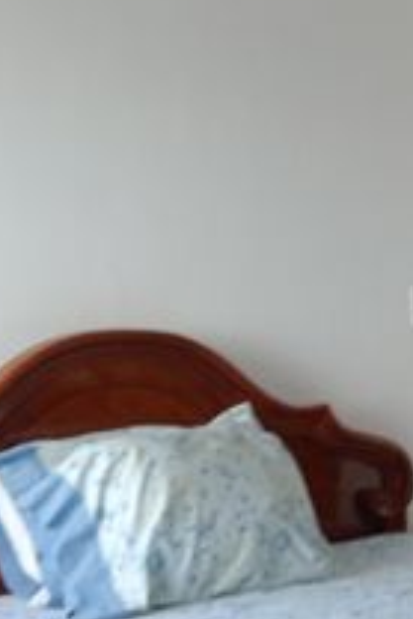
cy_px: 363
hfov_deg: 14.1
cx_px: 562
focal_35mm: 93
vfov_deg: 21.9
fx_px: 1598
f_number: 1.8
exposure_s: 1/30
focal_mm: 3.98
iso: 125
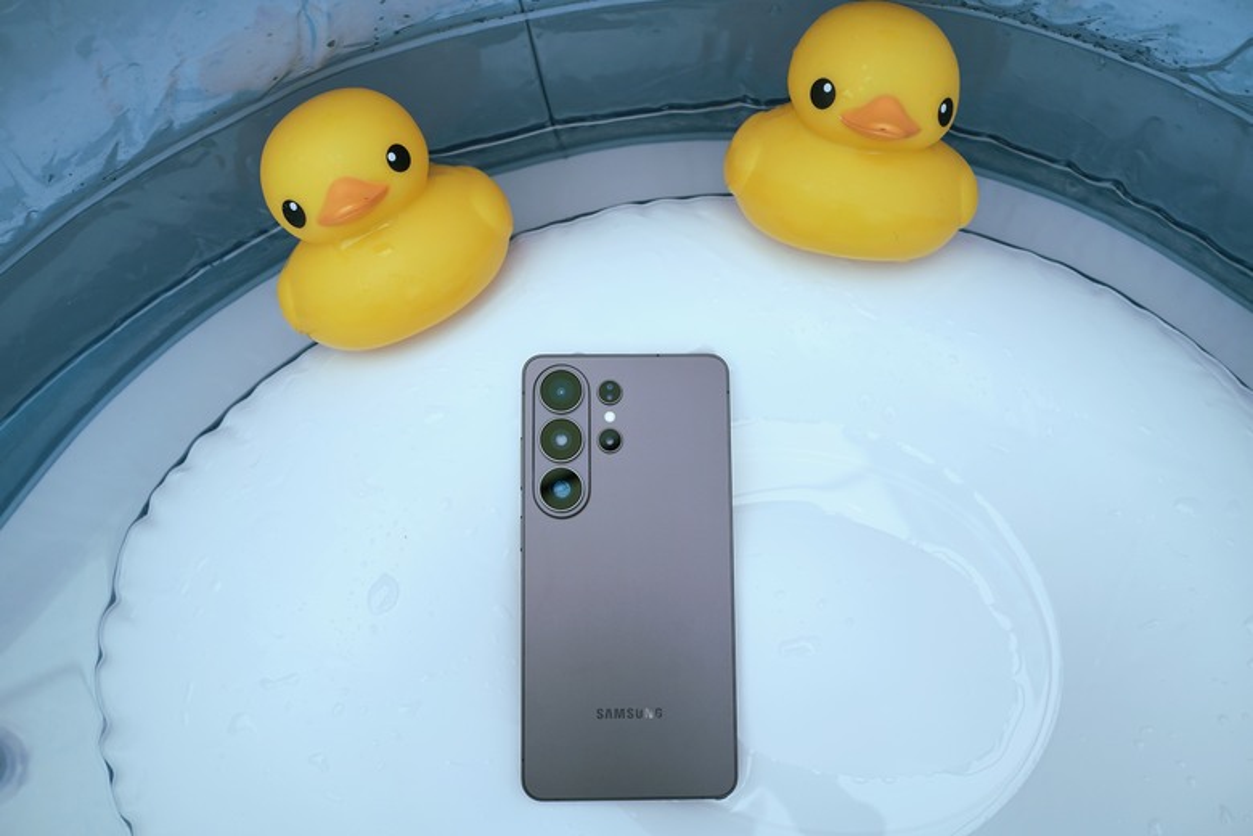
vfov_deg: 37.9
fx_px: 1218
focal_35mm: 35
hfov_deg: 54.4
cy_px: 418
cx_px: 626
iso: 400
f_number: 5.6
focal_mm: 35
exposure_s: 1/400
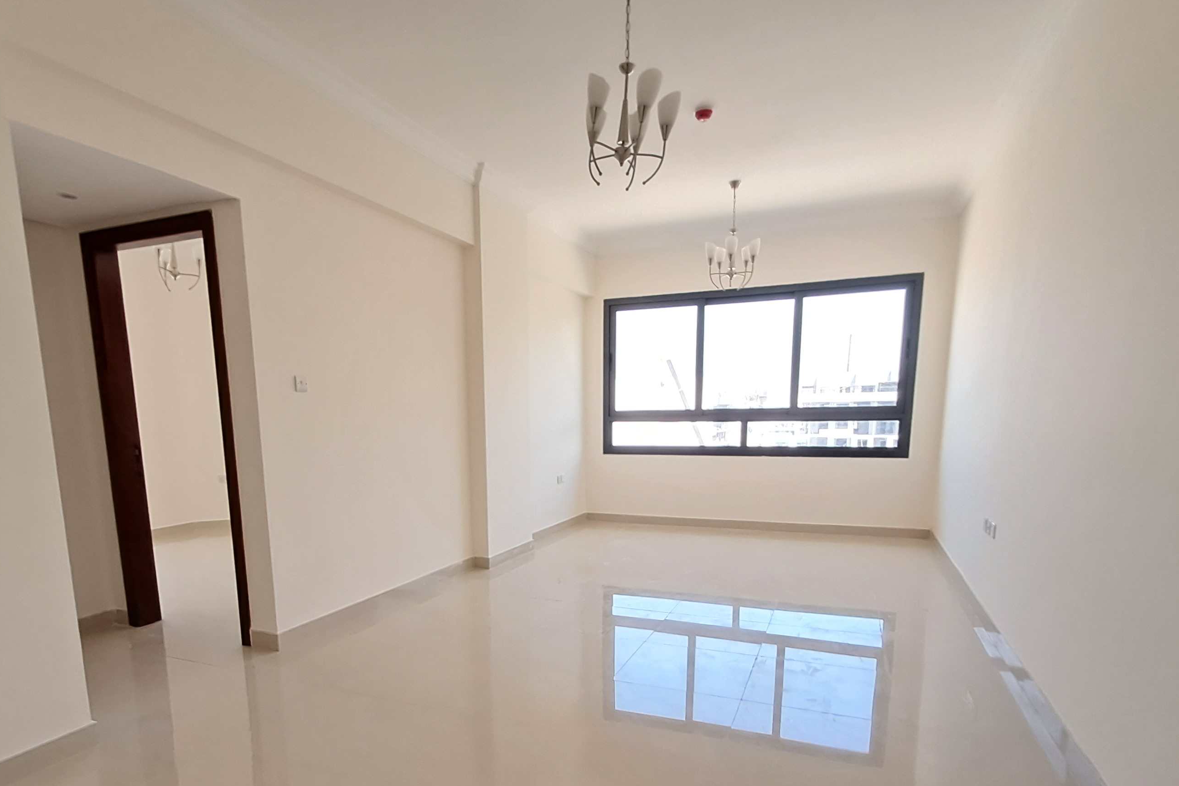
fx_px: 688
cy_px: 527
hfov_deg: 80.9
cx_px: 527
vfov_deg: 58.1
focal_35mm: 21
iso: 50
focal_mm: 1.64
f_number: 2.2
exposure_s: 1/40
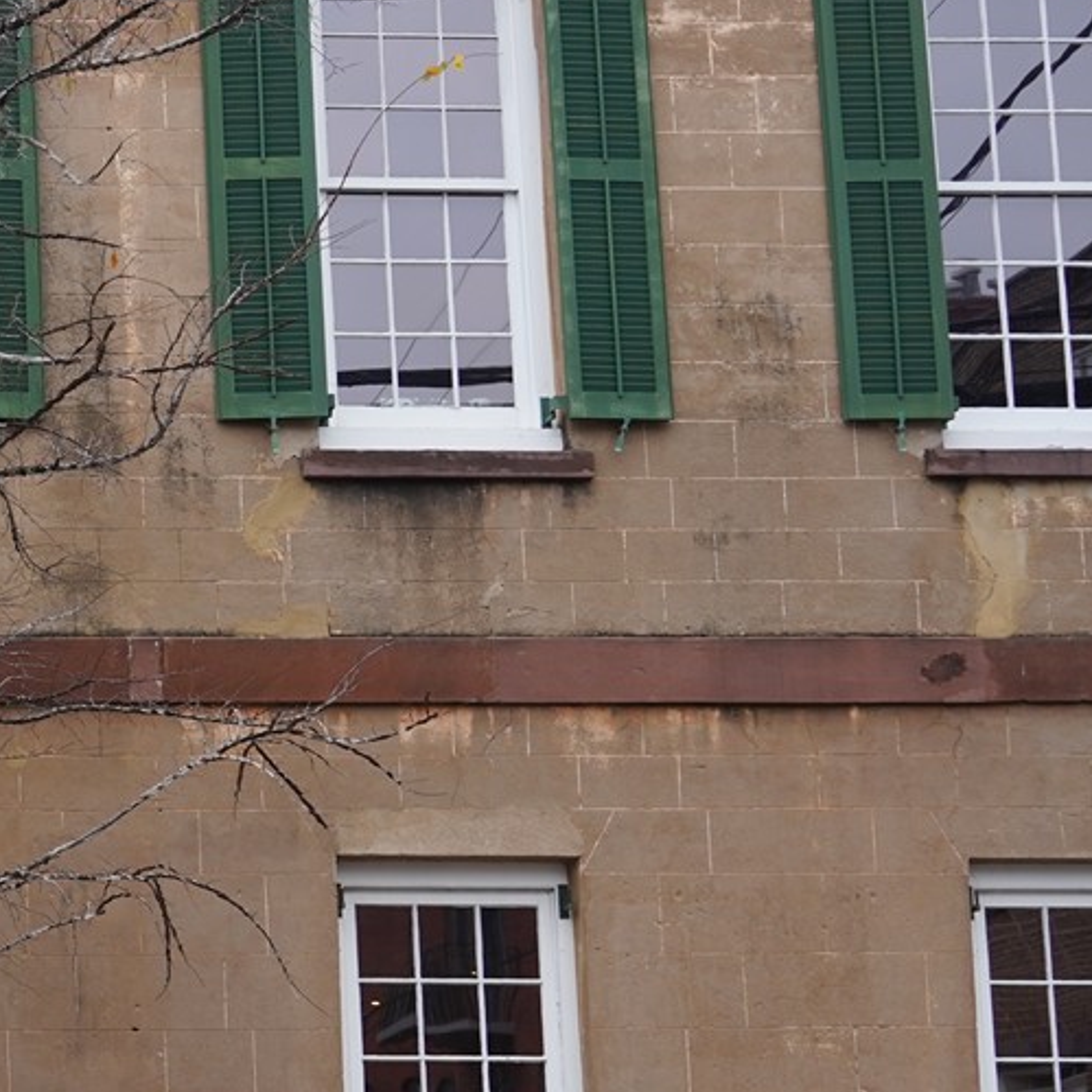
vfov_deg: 15.9
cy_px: 731
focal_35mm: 109
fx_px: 3890
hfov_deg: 14.4
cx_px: -775
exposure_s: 1/100
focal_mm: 32
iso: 250
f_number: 5.6
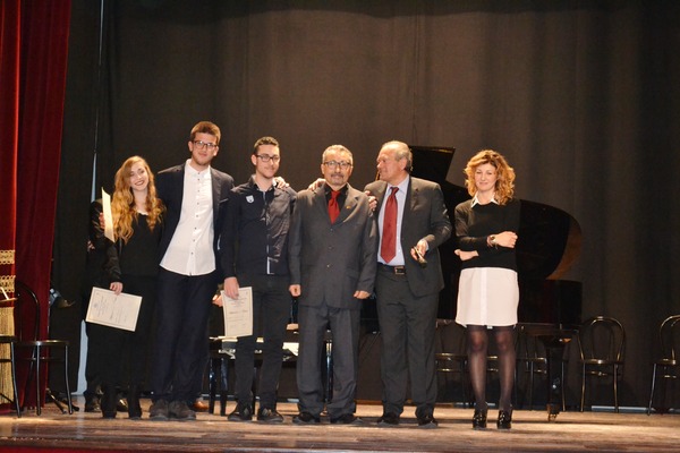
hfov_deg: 24.6
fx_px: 1558
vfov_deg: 16.6
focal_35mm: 82
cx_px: 340
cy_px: 226
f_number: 5.6
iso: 3200
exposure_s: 1/60
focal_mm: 55
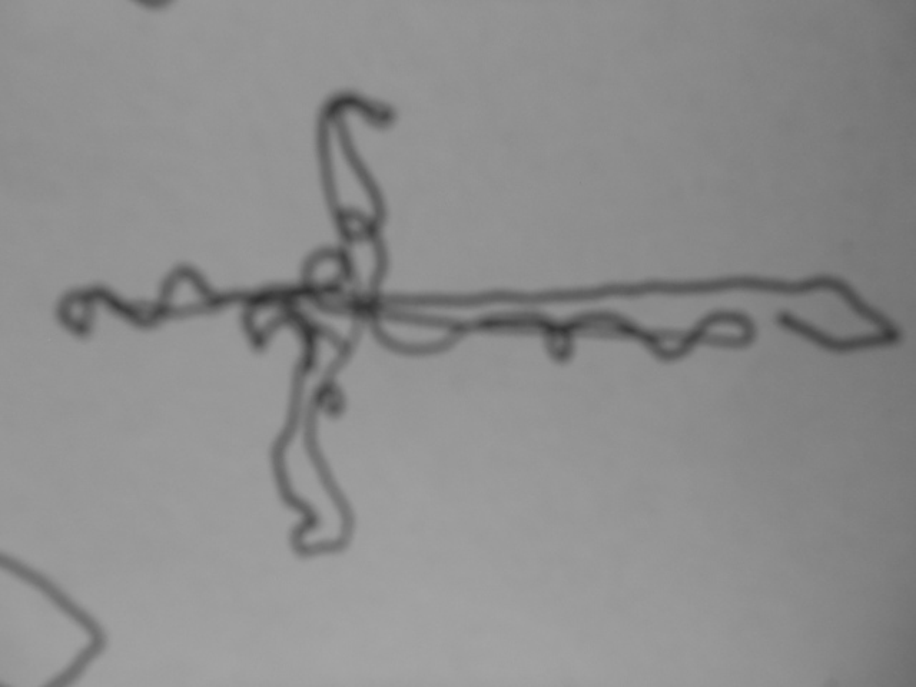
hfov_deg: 67.3
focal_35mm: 26
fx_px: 688
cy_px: 344
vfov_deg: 53.1
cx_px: 458
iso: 80
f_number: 3.2
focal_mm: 4.6
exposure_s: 1/40
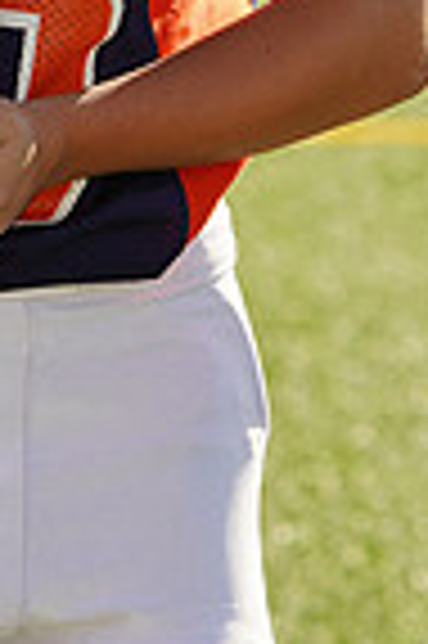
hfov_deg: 1.6
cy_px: -369
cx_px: -153
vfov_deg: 2.4
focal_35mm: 875
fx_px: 15641
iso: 100
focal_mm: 215
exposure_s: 1/250
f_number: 9
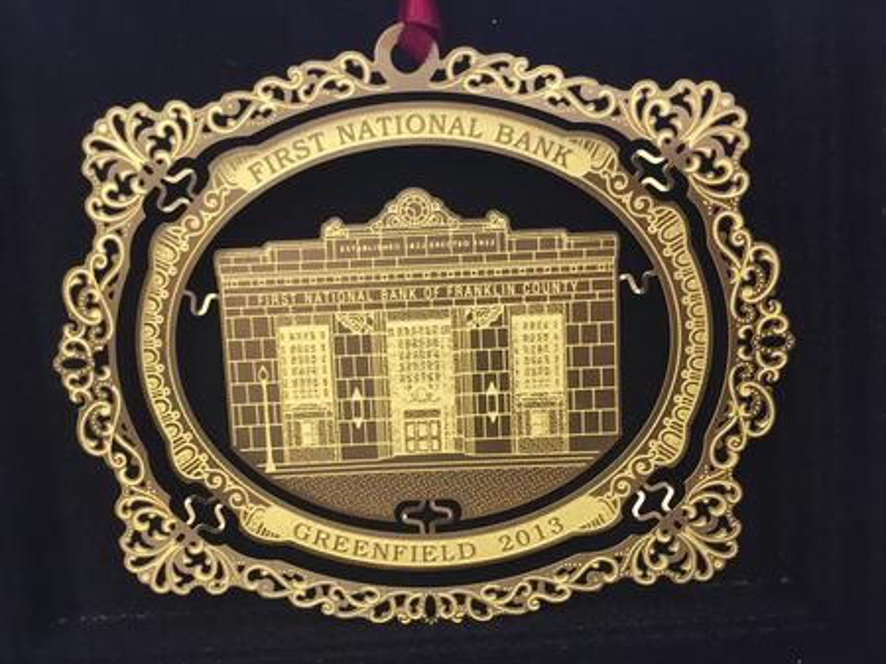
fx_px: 742
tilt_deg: -51.3
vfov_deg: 48.2
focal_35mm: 29
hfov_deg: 61.7
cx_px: 443
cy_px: 332
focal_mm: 4.15
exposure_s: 1/30
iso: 64
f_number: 2.2
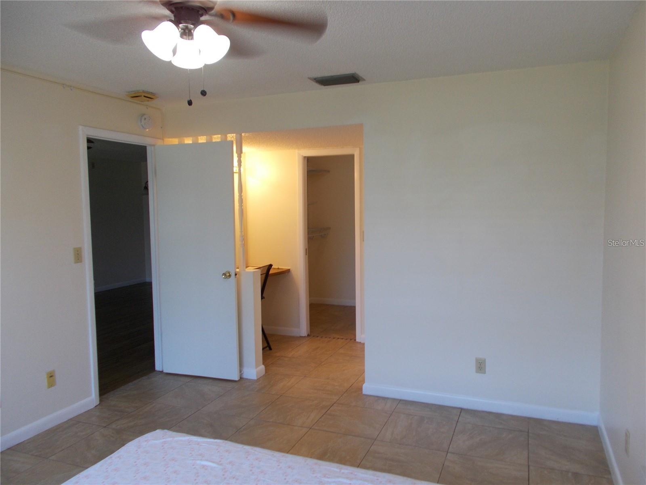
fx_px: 485
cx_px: 323
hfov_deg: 67.3
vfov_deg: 53.1
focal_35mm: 26
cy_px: 242
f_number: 3.2
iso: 100
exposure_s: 1/25
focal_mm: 4.6
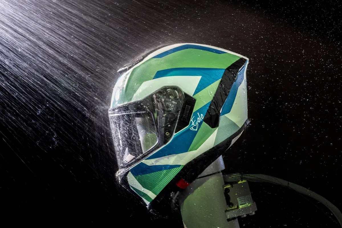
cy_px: 114
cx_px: 171
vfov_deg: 16.9
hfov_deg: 25.1
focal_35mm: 81
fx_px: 769
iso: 800
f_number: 18
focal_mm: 81
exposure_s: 1.3
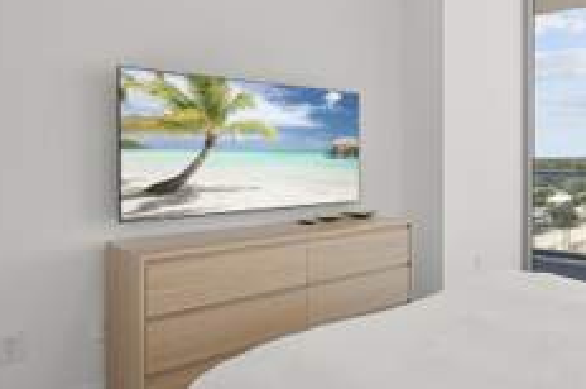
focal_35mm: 29
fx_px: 471
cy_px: 168
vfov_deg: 44.7
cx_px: 528
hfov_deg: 55.3
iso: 500
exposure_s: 1/100
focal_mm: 14
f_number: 8
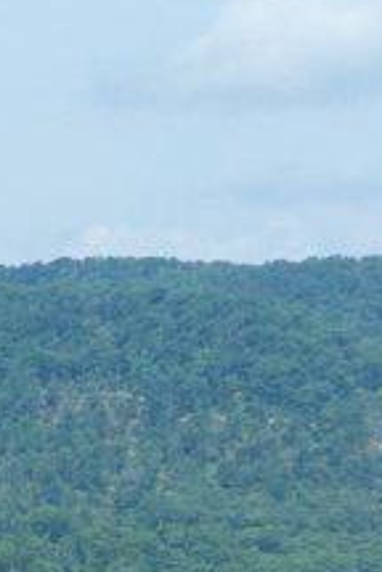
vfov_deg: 8.2
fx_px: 3772
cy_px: 1230
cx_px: -1669
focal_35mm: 237
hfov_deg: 4.7
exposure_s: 1/240
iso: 100
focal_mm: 12.29
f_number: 7.1
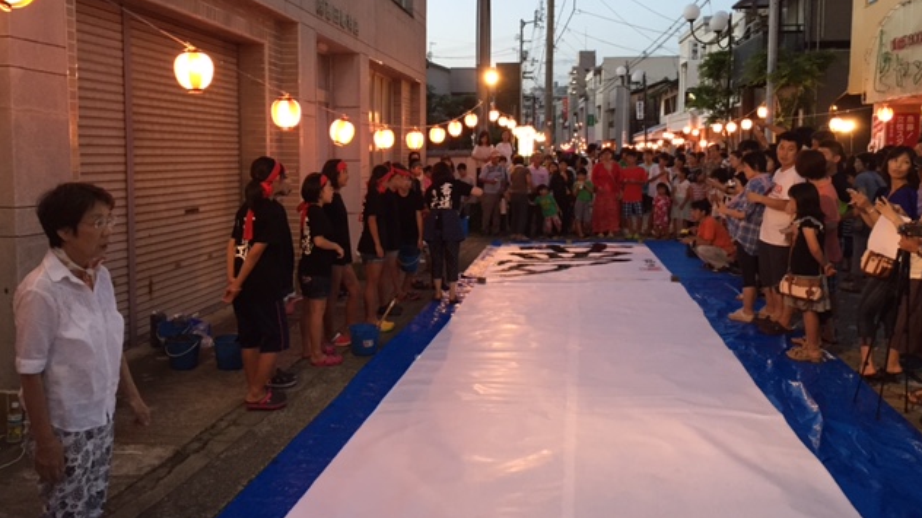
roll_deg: -0.8
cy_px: 210
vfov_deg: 36.5
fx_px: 782
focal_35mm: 32
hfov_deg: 61.0
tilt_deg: -4.7
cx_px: 464
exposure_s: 1/30
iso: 100
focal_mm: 4.15
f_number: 2.2
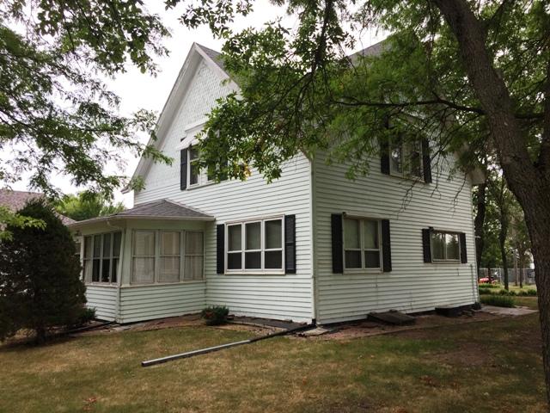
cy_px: 206
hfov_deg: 61.7
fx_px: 461
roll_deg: +0.0
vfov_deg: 48.2
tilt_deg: +5.9
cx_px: 275
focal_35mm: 29
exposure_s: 1/324
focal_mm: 4.15
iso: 32
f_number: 2.2
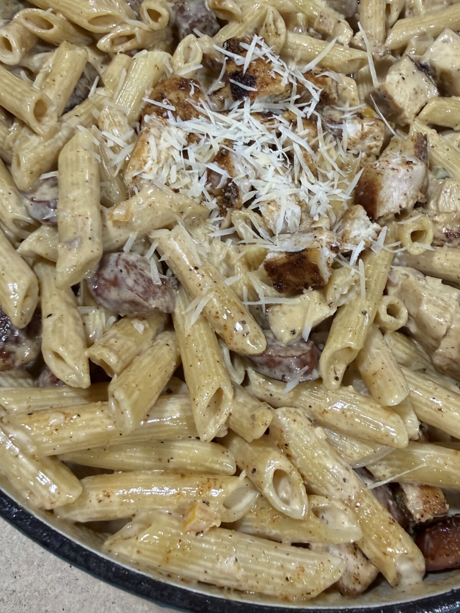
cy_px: 276
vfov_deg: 61.5
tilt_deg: -61.7
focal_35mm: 29
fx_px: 514
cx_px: 245
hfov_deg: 48.2
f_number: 2.2
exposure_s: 1/120
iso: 250
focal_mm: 2.22
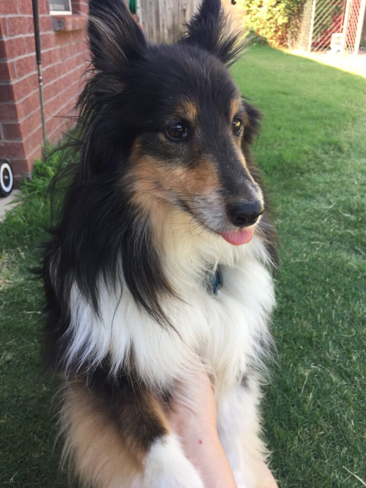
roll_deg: +0.0
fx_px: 409
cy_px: 244
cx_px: 183
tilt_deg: -27.1
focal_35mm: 29
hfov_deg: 48.2
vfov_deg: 61.7
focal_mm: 4.15
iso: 32
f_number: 2.2
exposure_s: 1/146
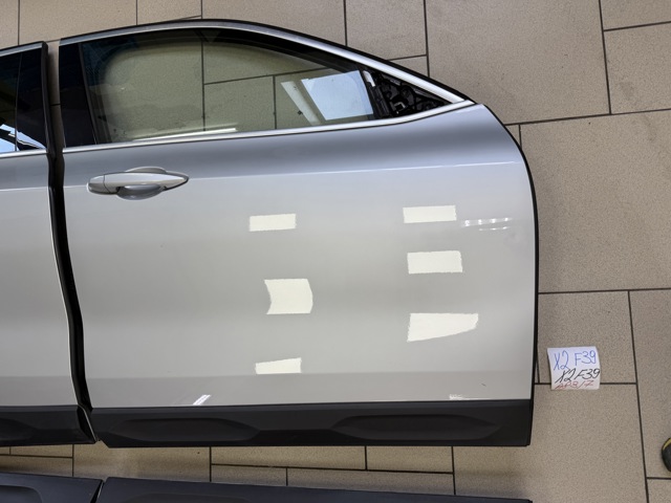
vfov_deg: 56.8
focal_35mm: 24
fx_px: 465
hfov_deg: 71.6
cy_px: 252
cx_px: 336
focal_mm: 6.76
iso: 100
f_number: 1.78
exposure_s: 1/121
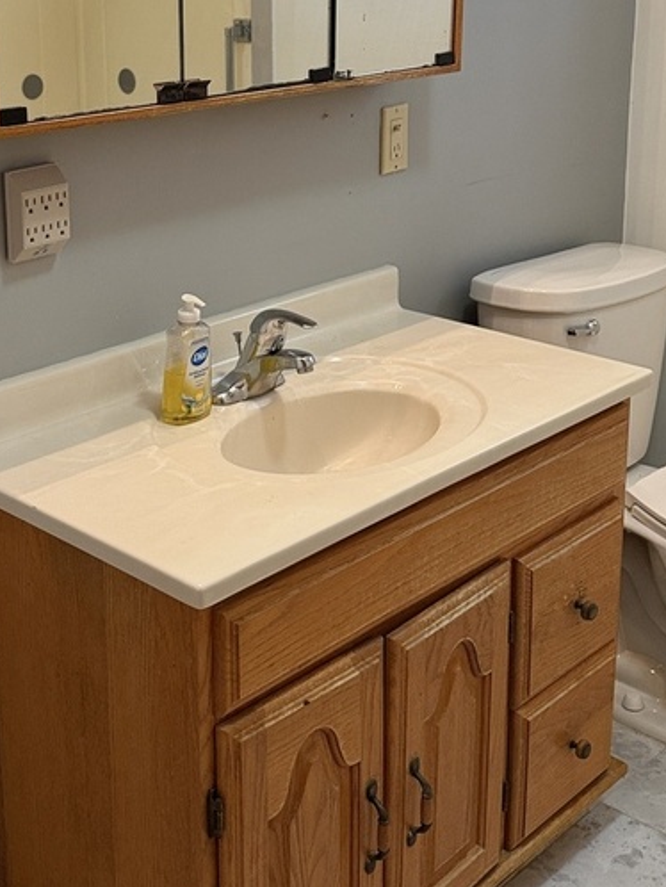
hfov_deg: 27.8
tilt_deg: -14.3
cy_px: 246
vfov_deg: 36.1
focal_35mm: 52
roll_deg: +0.8
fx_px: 1333
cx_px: 201
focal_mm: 6.76
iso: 250
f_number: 1.78
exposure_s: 1/60
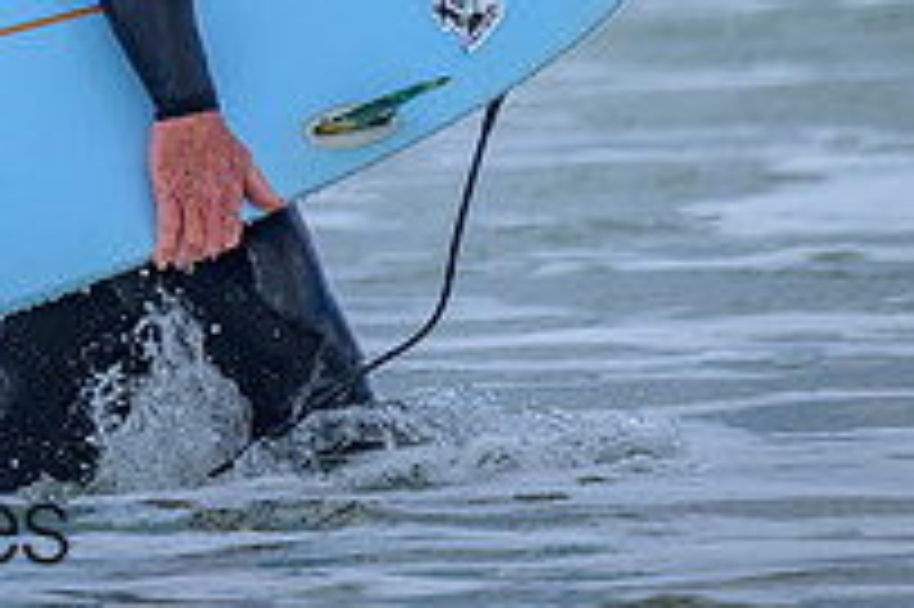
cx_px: -279
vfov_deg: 0.4
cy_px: -223
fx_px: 81177
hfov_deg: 0.6
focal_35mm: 3200
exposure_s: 1/2000
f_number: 9
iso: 900
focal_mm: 1120
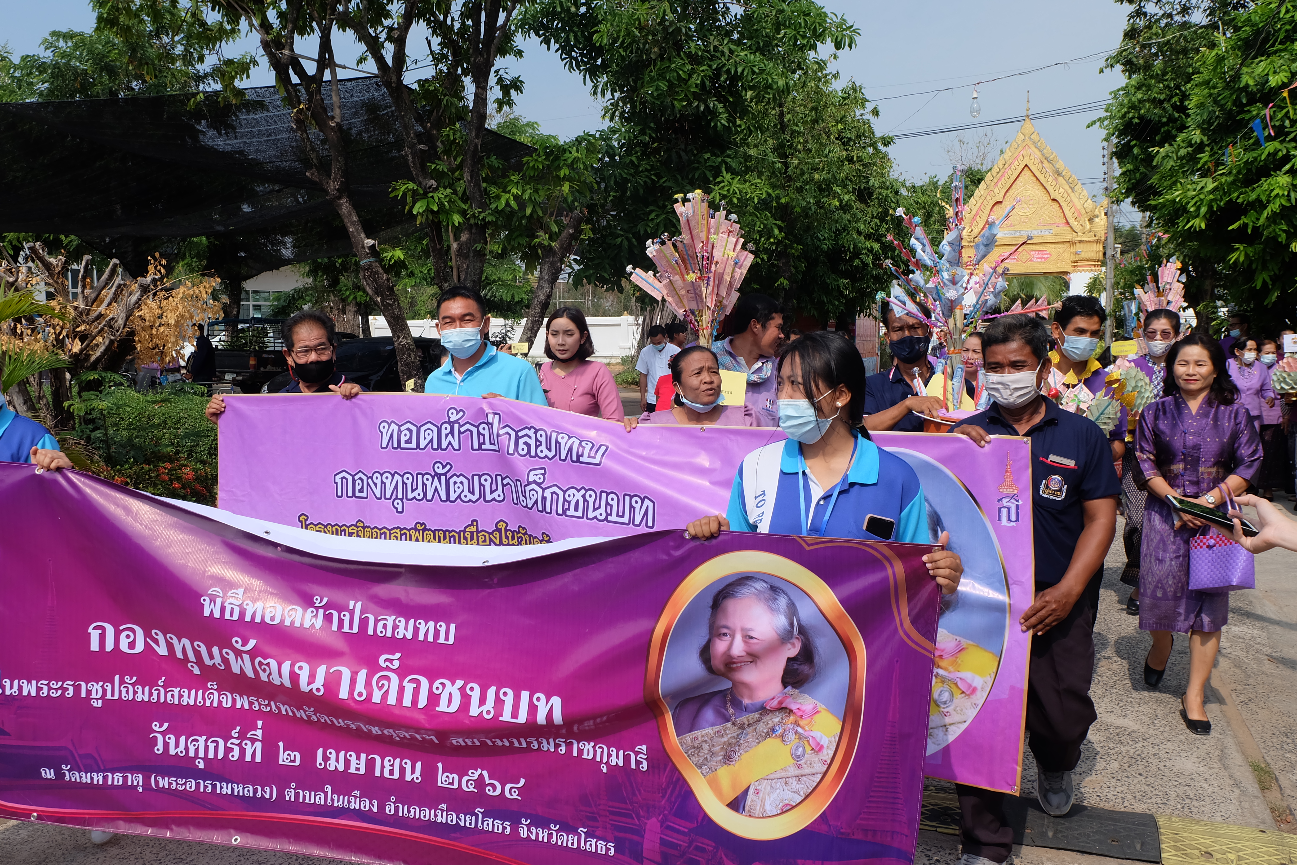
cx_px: 648
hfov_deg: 61.9
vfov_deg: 43.6
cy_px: 432
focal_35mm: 30
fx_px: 1081
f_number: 11
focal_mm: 20.1
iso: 400
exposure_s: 1/400
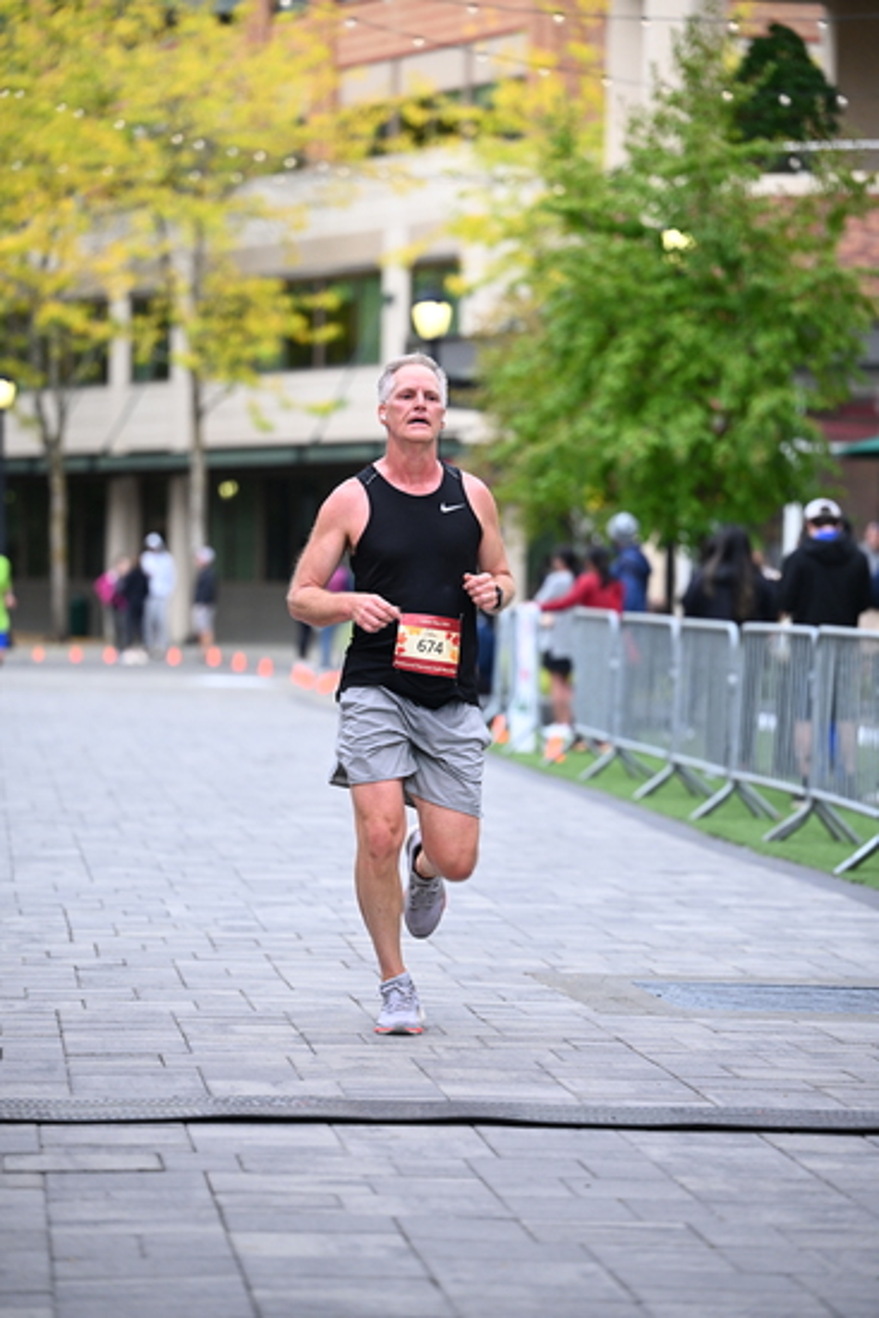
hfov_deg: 11.0
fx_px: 4575
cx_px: 440
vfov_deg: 16.4
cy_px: 659
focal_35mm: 125
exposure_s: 1/1600
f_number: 2.8
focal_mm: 125
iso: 1000
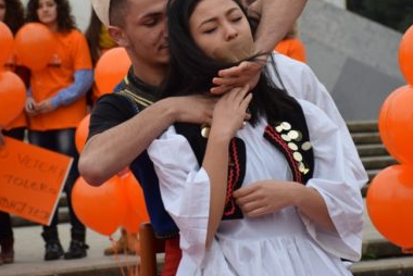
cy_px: 92
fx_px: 1630
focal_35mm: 142
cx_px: 218
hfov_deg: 14.4
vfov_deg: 9.7
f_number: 5
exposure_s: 1/400
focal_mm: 60
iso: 400
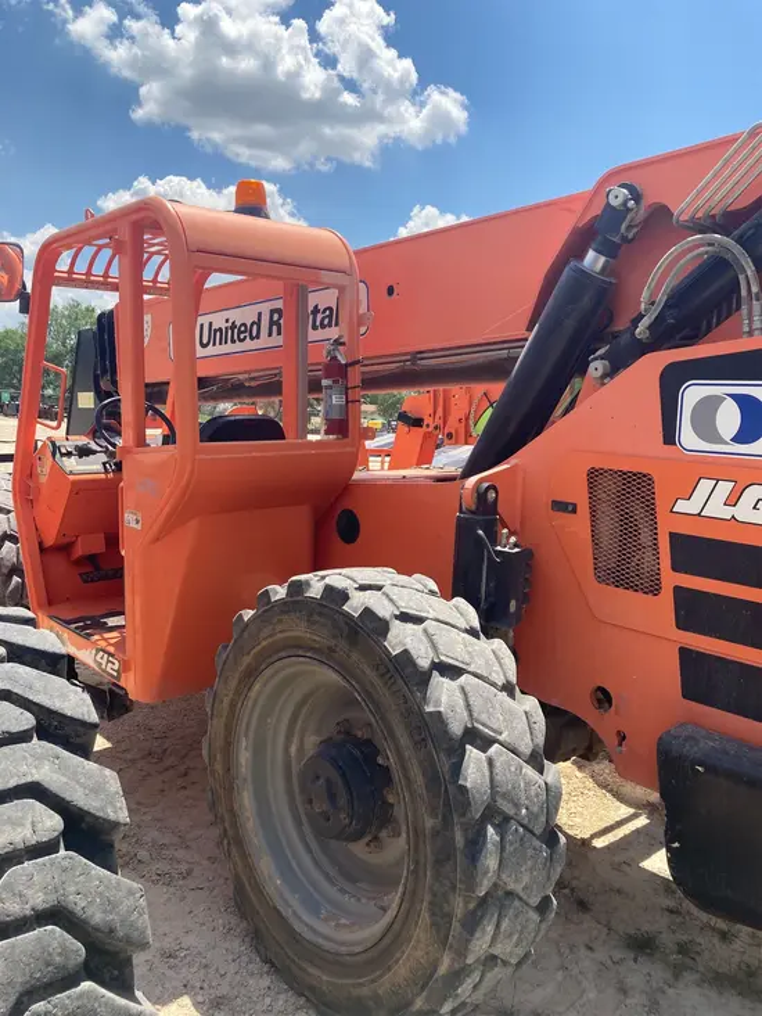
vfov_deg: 63.4
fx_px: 822
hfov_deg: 49.8
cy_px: 508
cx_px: 381
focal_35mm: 28
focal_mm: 3.99
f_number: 1.8
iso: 20
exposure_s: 1/1517
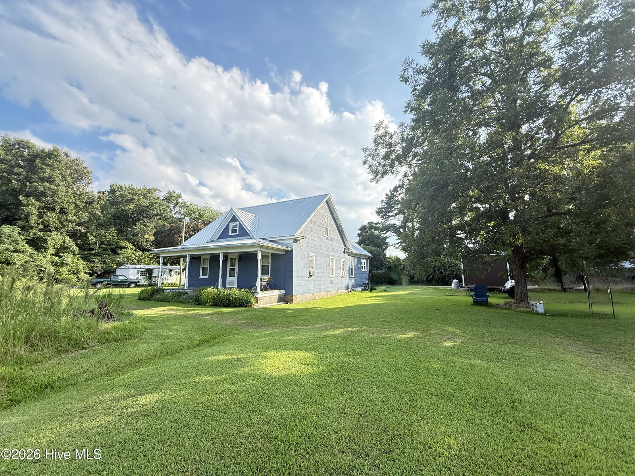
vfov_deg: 85.7
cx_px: 318
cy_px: 238
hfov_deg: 102.1
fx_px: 257
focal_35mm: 14
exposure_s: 1/290
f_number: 2.2
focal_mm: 2.22
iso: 64
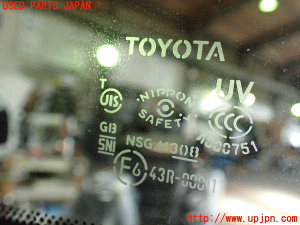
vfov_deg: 46.8
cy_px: 112
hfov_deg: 60.0
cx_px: 150
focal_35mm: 30
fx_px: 260
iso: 640
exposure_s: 1/125
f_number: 2.3
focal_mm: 5.4
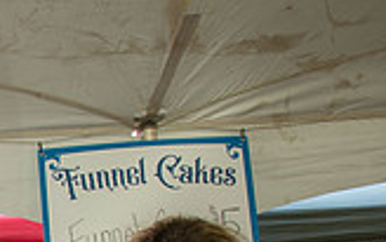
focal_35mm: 72
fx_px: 758
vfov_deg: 15.9
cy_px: 409
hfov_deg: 22.4
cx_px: -224
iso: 250
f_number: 4
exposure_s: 1/160
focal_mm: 20
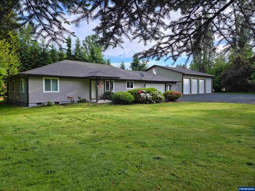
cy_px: 96
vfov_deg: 58.9
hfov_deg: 73.9
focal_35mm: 23
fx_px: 169
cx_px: 128
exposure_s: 1/887
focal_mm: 5.4
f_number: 1.8
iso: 25
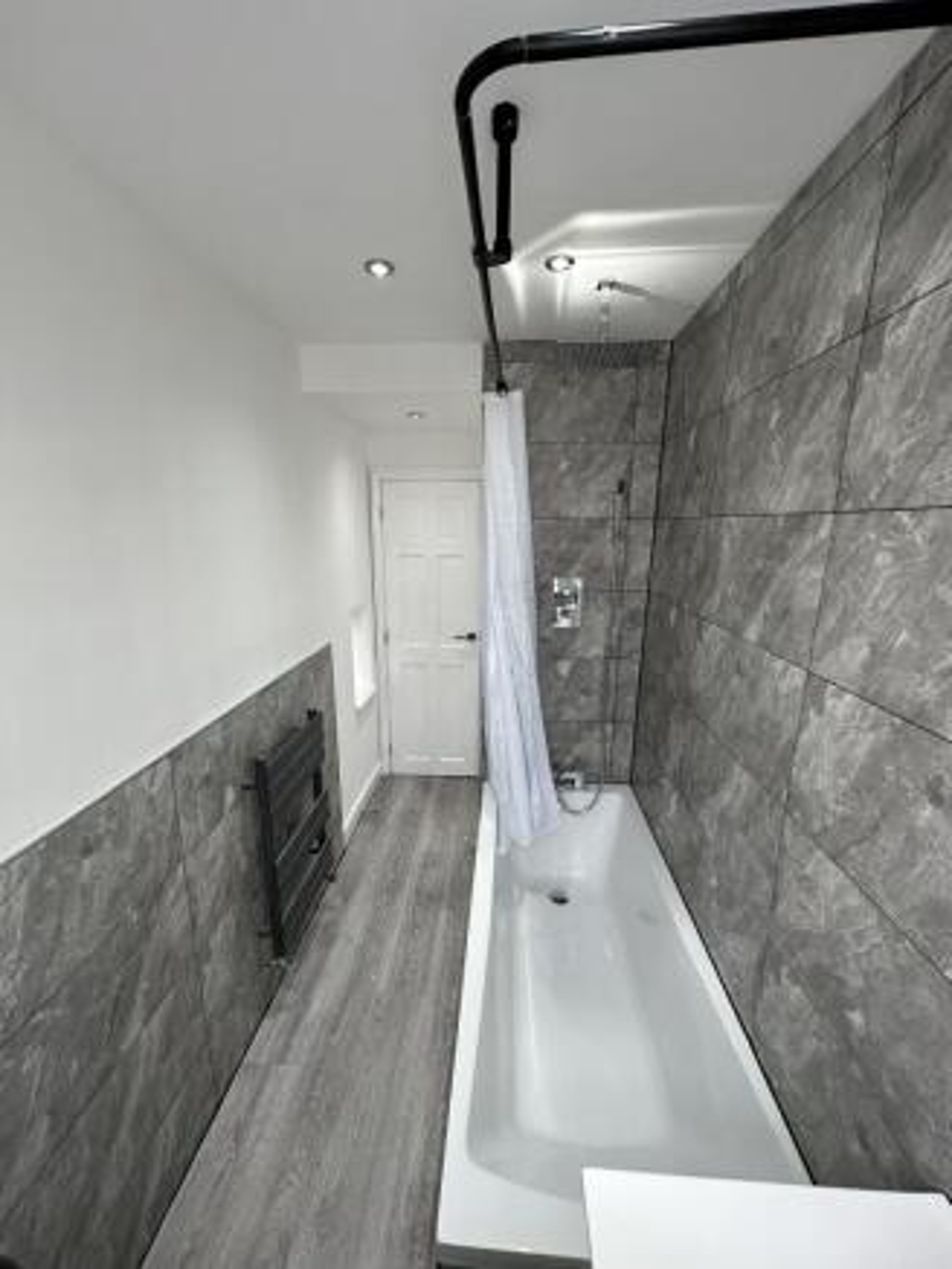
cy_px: 634
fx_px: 513
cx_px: 476
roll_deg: +0.1
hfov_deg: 85.7
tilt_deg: -12.3
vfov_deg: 102.0
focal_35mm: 14
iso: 100
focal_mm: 2.22
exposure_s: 1/99
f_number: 2.2
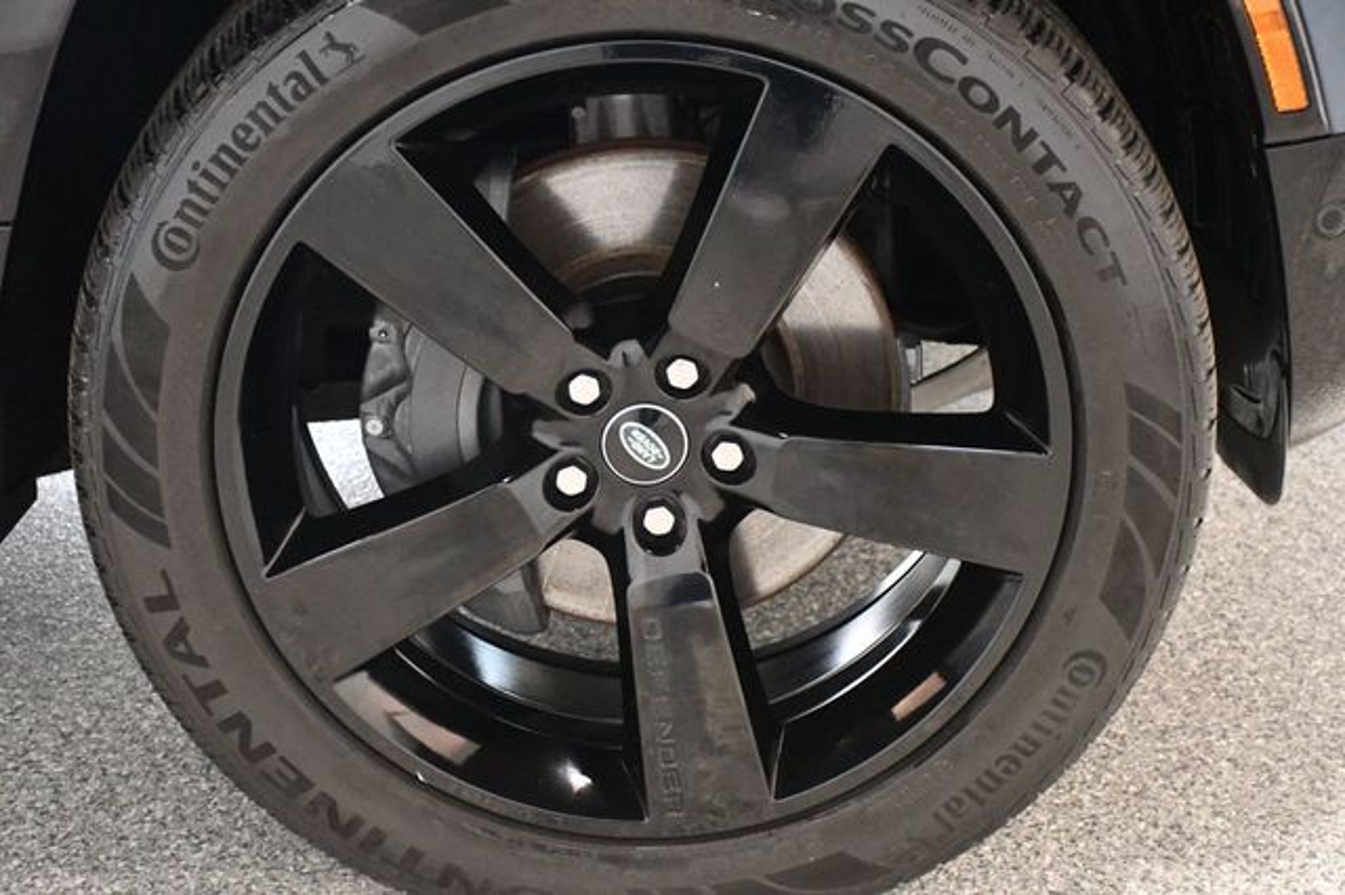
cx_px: 672
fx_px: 2801
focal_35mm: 75
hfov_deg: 27.0
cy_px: 448
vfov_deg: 18.2
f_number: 4.8
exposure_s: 1/60
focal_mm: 50
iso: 11400
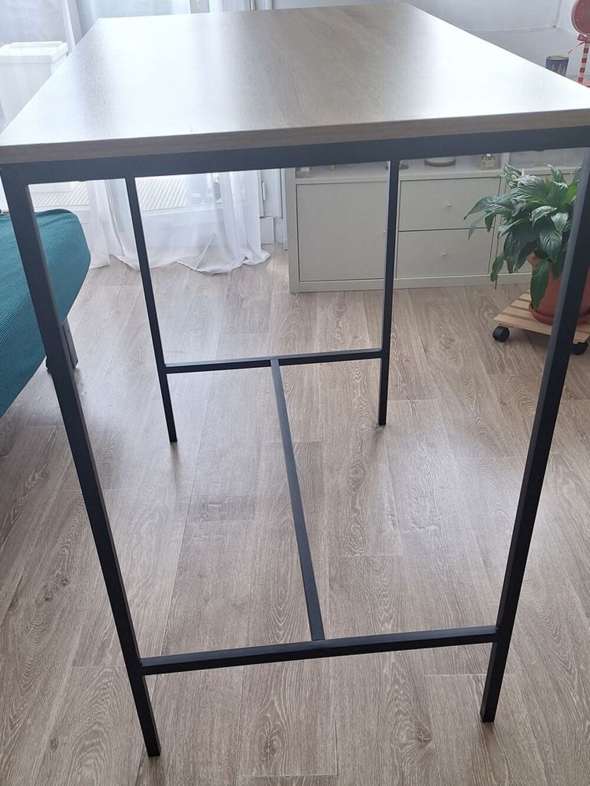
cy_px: 393
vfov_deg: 73.9
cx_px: 295
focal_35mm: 23
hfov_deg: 58.9
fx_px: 523
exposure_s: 1/100
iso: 40
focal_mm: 5.54
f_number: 1.8
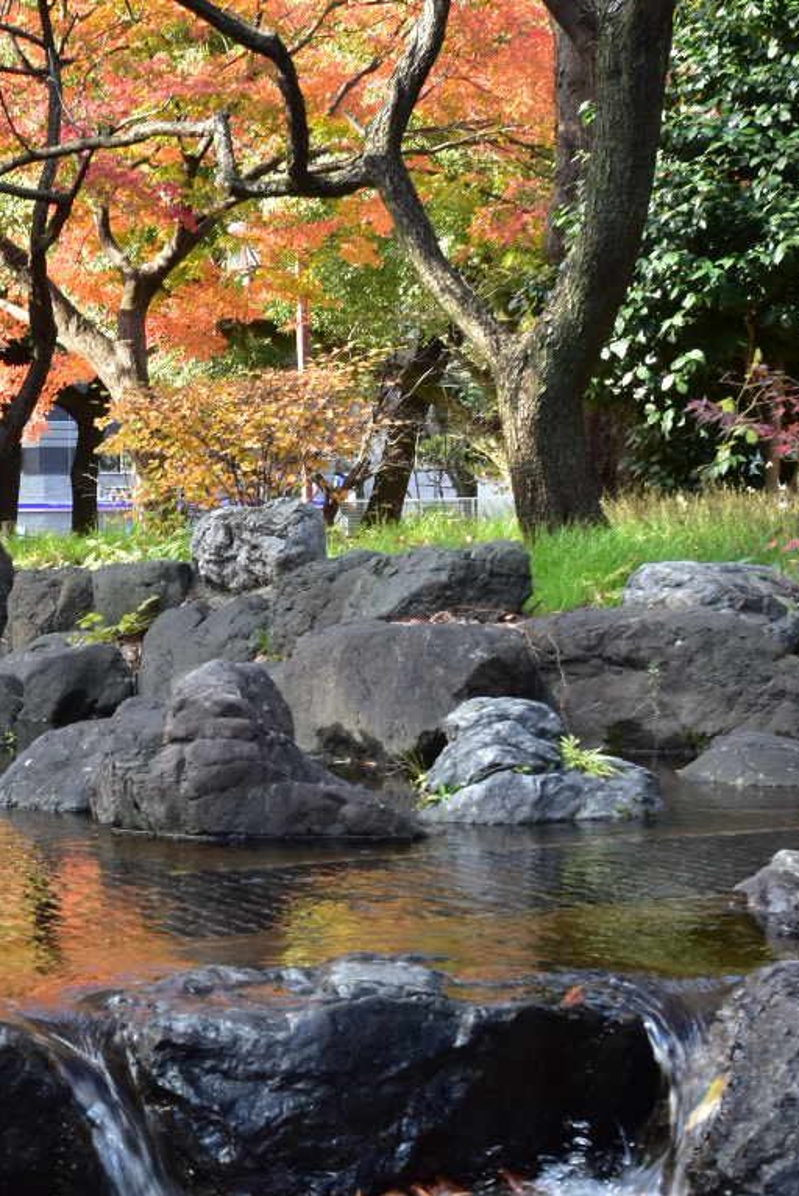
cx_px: -33
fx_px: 2528
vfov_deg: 26.6
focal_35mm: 76
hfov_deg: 17.5
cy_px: 752
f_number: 9
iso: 250
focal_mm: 24
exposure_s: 1/60
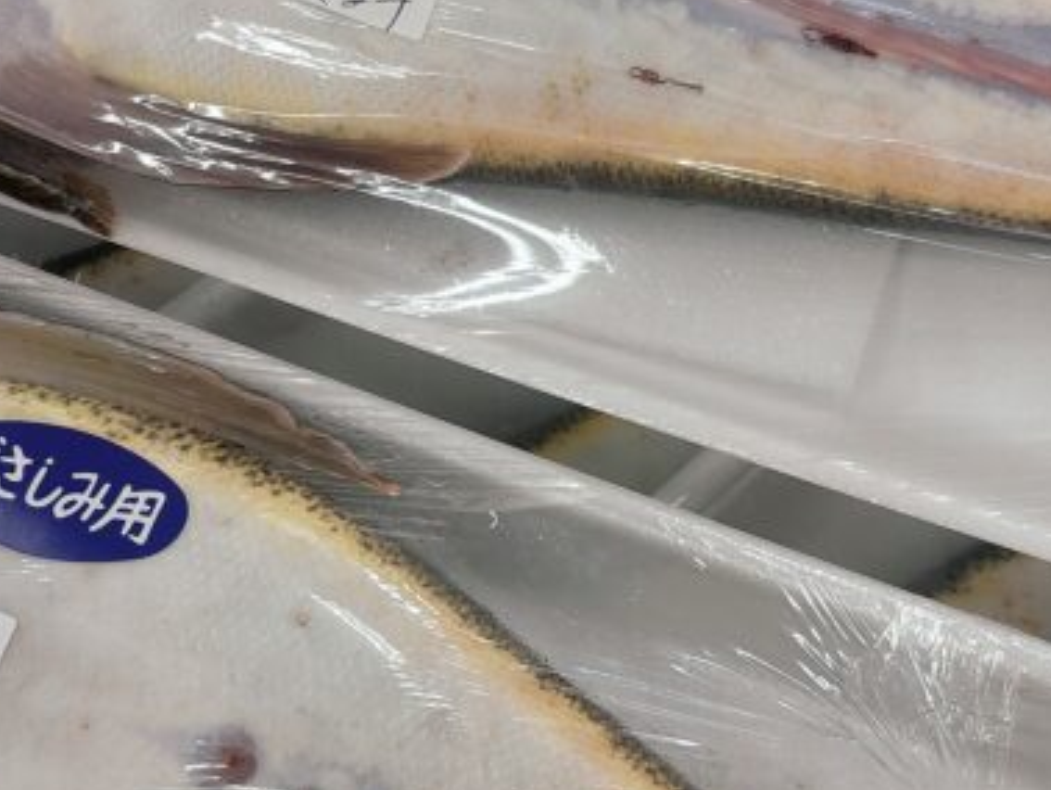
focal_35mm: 66
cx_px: 578
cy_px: 584
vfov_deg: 22.1
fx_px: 2005
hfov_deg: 29.4
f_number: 1.6
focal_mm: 5.96
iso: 80
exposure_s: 1/120
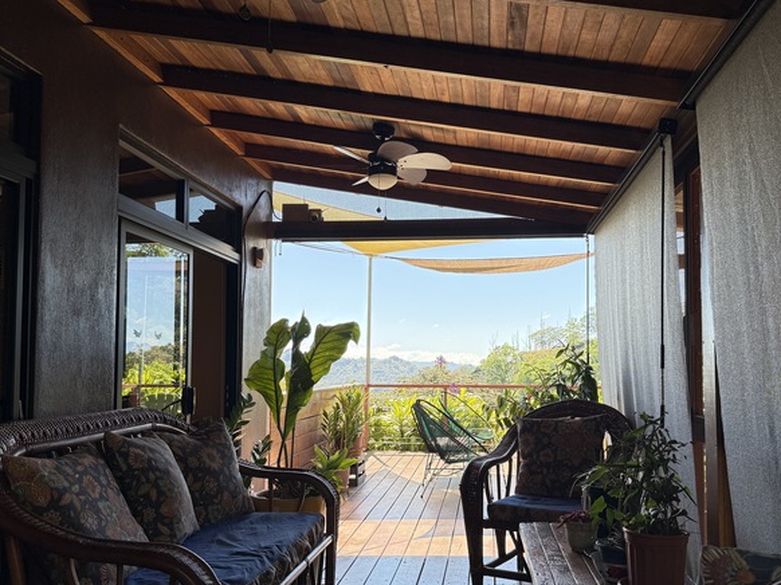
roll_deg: -1.1
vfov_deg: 42.8
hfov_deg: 55.3
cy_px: 326
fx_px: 744
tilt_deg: +3.8
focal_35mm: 33
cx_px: 411
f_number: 1.78
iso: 80
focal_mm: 6.76
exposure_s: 1/627
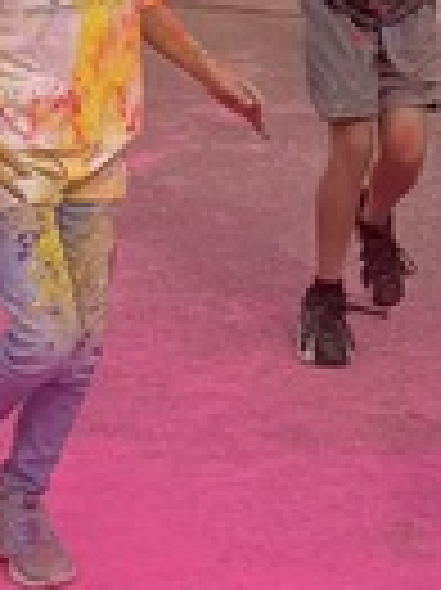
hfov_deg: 7.8
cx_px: 495
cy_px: -77
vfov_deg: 10.4
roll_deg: -0.1
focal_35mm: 188
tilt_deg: -8.1
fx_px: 3199
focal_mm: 6.76
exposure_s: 1/5714
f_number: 1.78
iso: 80
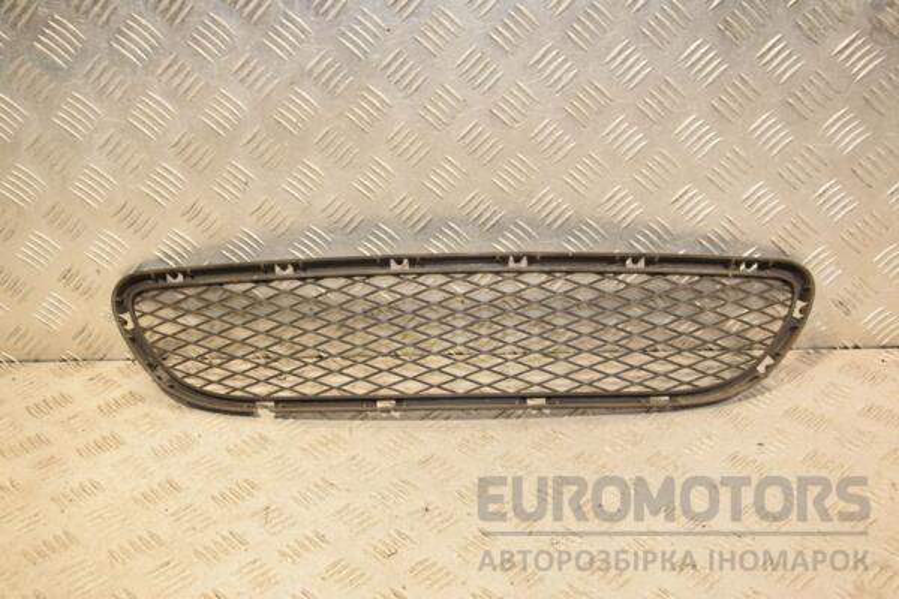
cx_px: 450
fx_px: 1124
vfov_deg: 29.9
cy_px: 300
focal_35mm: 45
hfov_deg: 43.6
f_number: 6.3
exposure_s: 1/200
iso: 800
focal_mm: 30
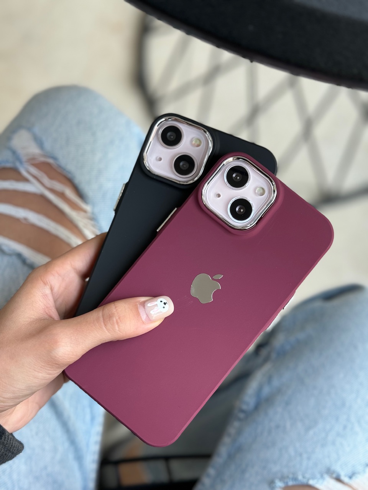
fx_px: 680
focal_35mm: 48
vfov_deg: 39.7
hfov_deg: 30.3
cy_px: 245
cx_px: 184
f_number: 1.78
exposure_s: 1/140
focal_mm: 6.86
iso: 64
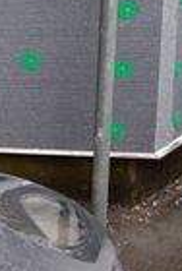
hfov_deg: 14.8
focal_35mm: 77
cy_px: 43
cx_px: -176
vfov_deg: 25.7
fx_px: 581
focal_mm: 4.2
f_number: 1.7
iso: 40
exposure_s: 1/257
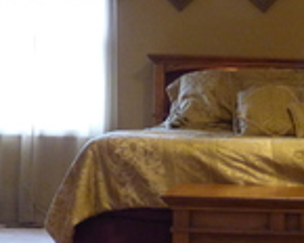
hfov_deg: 19.6
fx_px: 855
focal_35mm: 95
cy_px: 140
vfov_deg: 16.2
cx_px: 298
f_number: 2.9
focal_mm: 3.88
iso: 400
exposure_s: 1/15
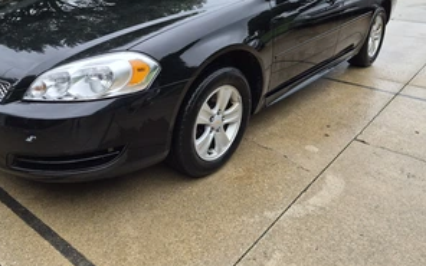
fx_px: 383
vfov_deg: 37.7
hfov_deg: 57.9
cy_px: 78
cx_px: 184
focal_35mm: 33
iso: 80
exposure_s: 1/1816
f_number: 1.8
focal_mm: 5.4
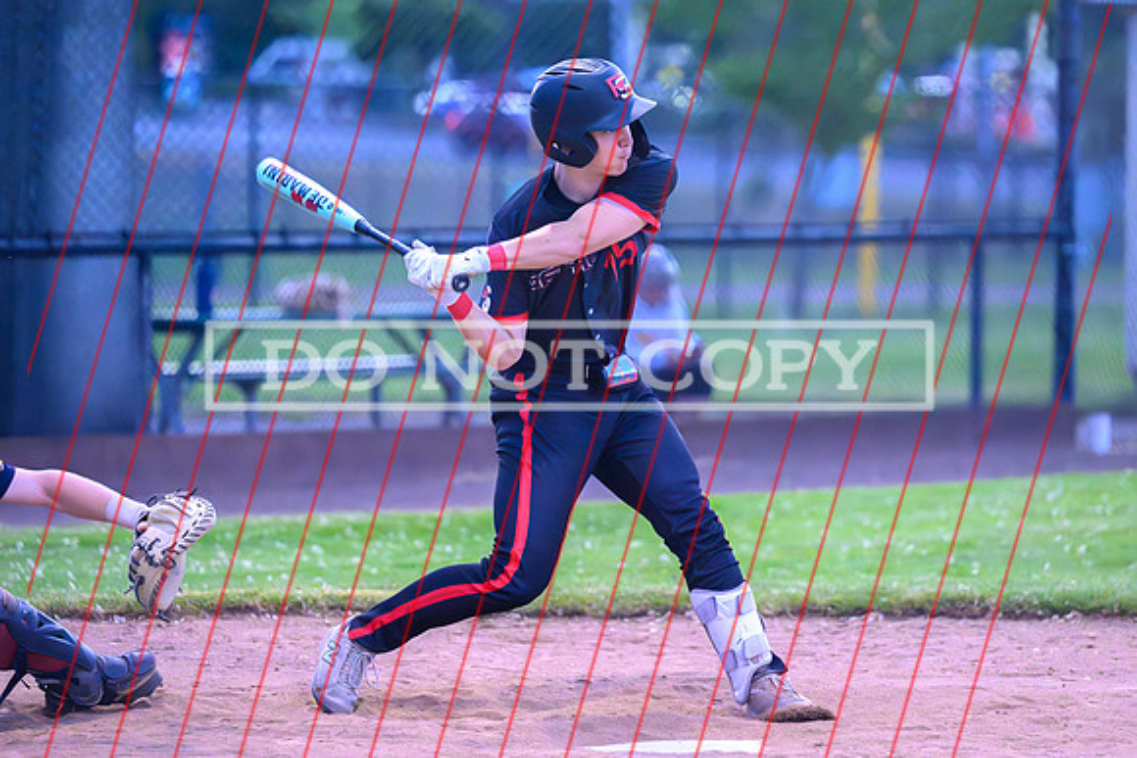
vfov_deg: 6.2
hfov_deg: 9.3
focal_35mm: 221
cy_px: 296
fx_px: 6996
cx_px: 599
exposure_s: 1/2500
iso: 12800
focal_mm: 165
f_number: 2.8
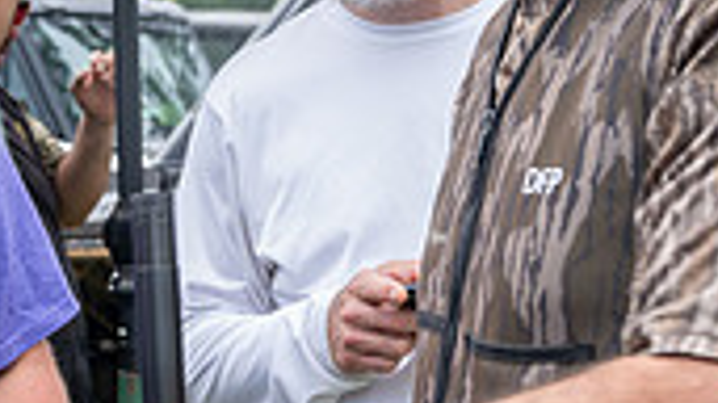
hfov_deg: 14.4
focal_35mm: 146
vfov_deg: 8.3
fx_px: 2778
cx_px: -84
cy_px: 166
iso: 100
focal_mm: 41
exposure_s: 1/100
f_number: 6.3
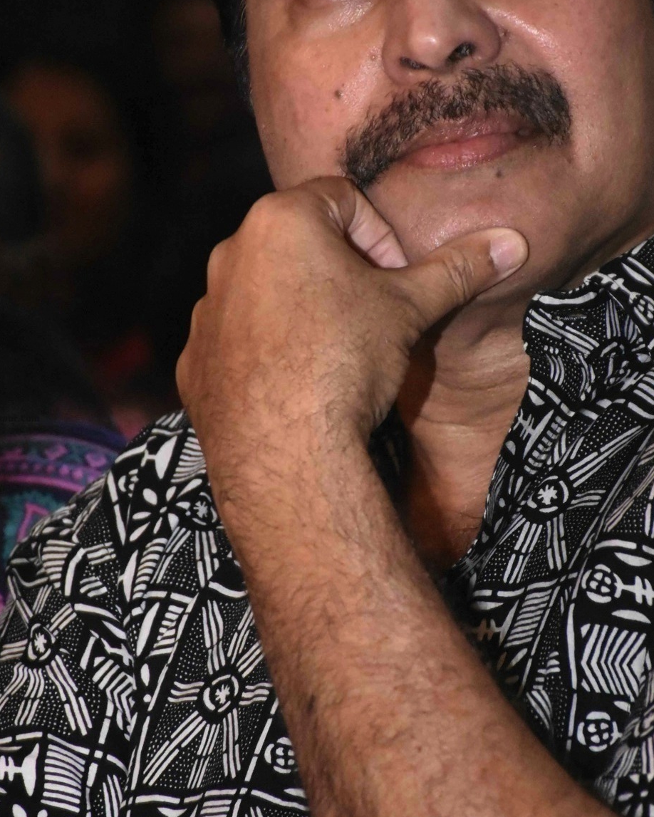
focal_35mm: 335
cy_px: 336
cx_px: 425
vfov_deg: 5.8
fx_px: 8103
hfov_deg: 4.6
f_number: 5.6
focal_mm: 140
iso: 10000
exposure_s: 1/100
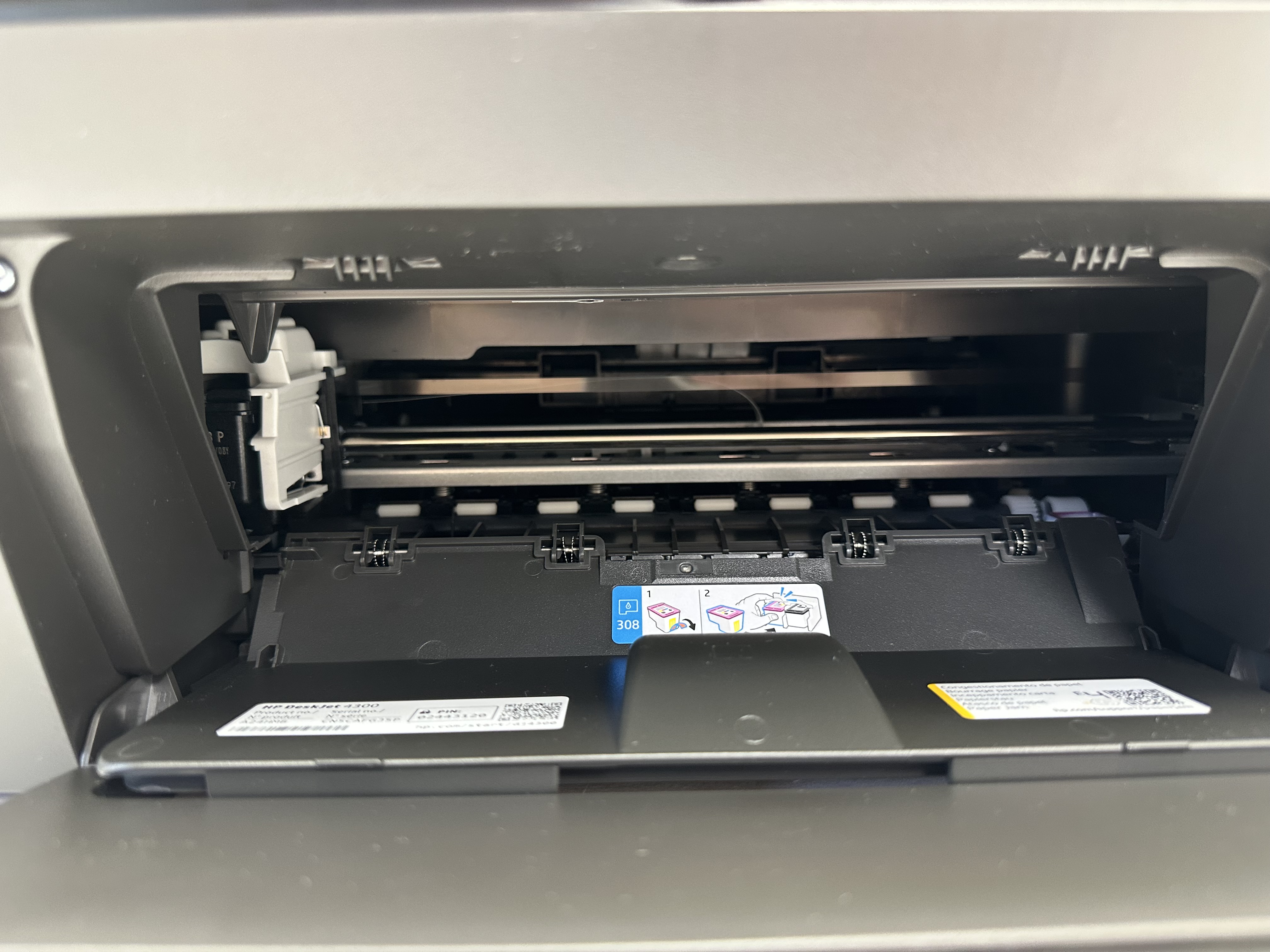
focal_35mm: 24
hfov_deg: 71.6
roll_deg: +1.4
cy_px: 476
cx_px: 635
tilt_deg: -10.4
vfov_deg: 56.8
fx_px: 881
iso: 320
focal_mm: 6.86
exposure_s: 1/50
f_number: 1.78
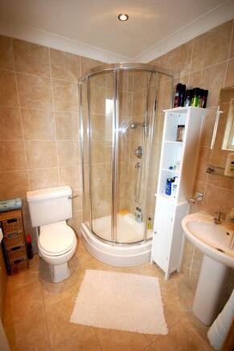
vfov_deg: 100.4
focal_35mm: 15
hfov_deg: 77.3
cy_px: 176
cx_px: 117
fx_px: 146
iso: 400
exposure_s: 1/60
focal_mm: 10
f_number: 4
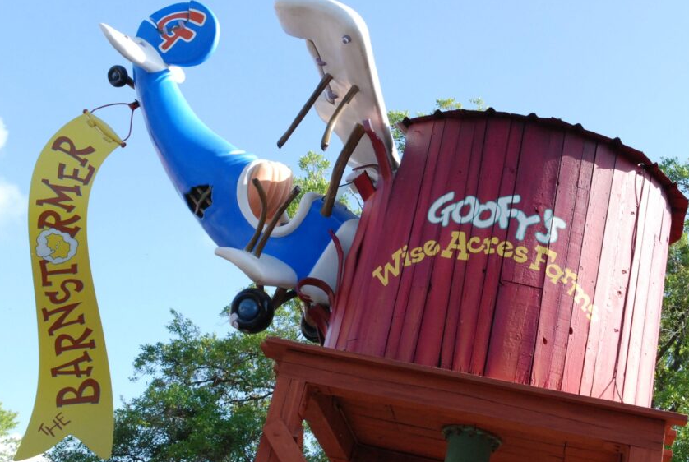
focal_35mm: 55
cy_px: 213
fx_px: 1054
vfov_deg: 24.7
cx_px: 385
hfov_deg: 36.1
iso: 1000
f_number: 10
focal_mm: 30
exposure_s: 1/400
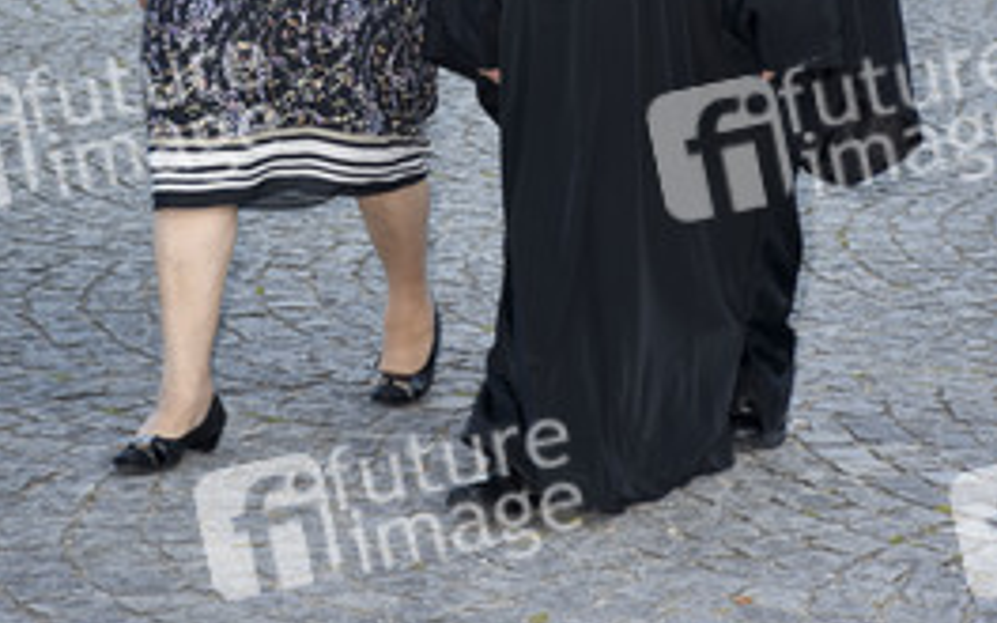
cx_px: 498
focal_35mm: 174
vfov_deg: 7.5
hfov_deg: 12.1
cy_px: -57
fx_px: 4722
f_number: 5.6
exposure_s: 1/100
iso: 100
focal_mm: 75
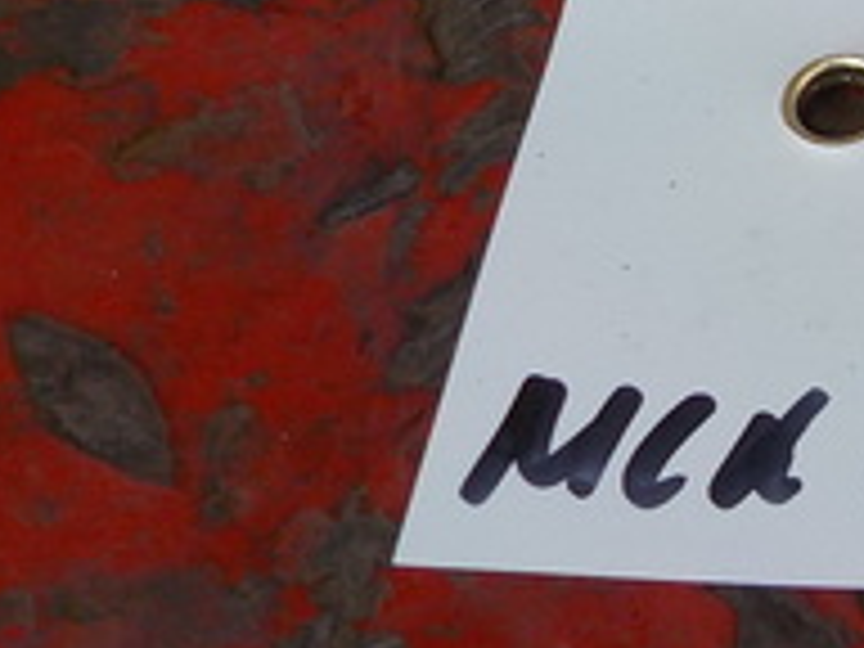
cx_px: 1386
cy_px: -198
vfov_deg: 14.2
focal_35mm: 100
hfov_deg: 17.2
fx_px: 2496
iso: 125
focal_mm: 4.1
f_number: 3.3
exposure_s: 1/125
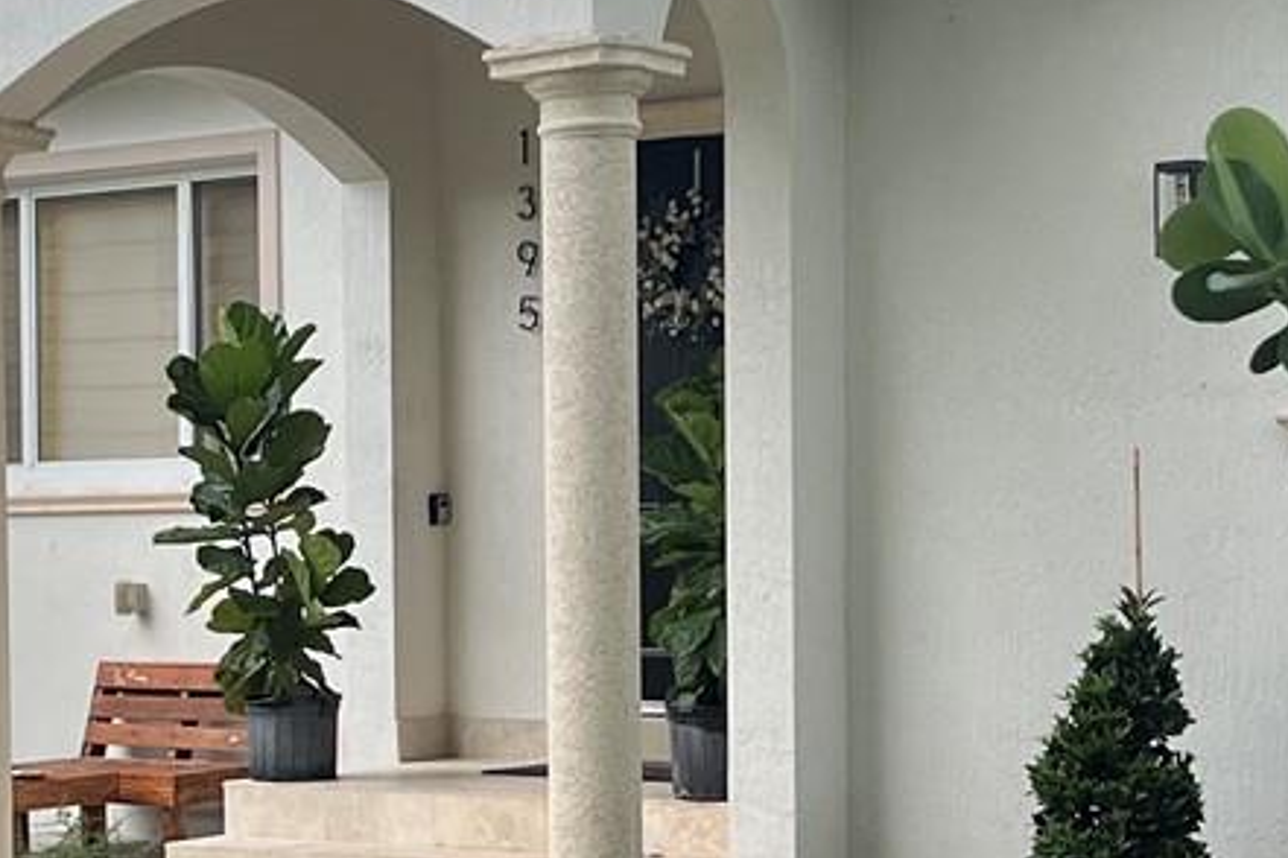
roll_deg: +0.6
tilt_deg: +0.8
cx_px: 459
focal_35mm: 98
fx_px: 3506
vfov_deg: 14.0
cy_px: 490
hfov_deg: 20.8
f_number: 1.5
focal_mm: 5.7
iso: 125
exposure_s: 1/120
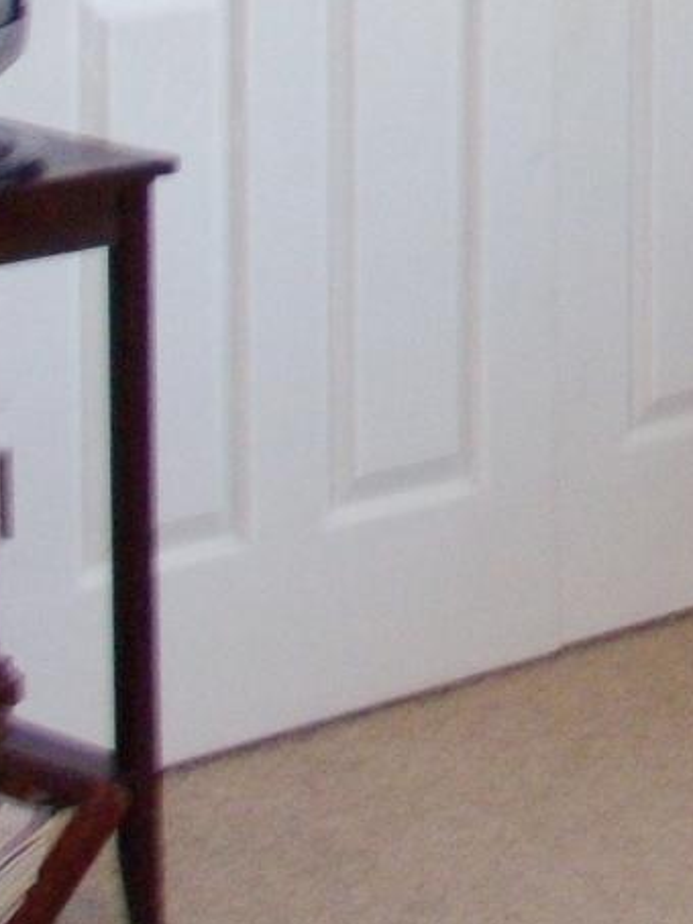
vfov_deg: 11.7
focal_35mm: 159
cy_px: -614
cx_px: 1366
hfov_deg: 8.8
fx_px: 4242
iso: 200
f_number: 3.6
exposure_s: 1/60
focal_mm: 6.4
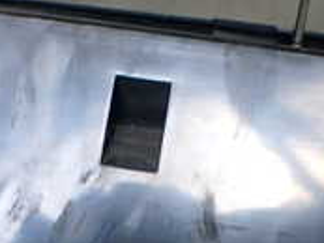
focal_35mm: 104
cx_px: 124
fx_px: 974
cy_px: 269
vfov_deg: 13.9
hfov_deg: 18.9
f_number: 2.3
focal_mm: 5.4
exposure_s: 1/125
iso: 320
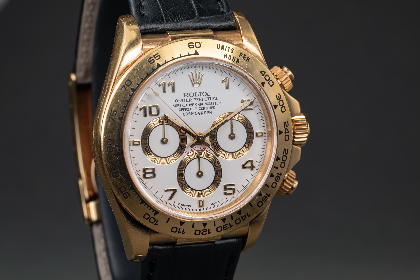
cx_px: 200
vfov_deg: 12.3
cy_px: 140
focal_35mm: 112
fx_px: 1303
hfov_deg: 18.3
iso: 64
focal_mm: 105
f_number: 22
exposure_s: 1/100
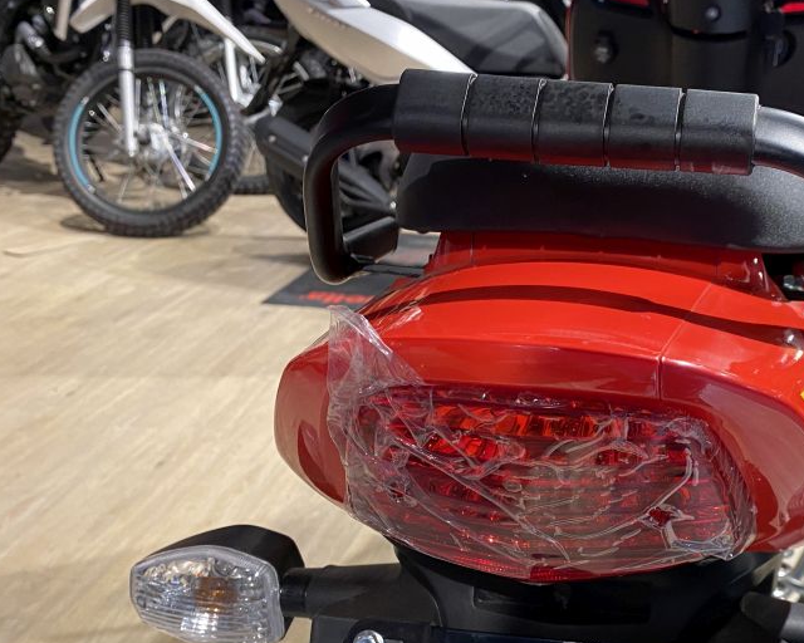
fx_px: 999
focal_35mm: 42
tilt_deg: -27.8
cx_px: 633
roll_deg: -1.2
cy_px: 493
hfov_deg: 42.1
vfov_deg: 34.8
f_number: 1.8
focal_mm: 4.25
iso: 125
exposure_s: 1/50
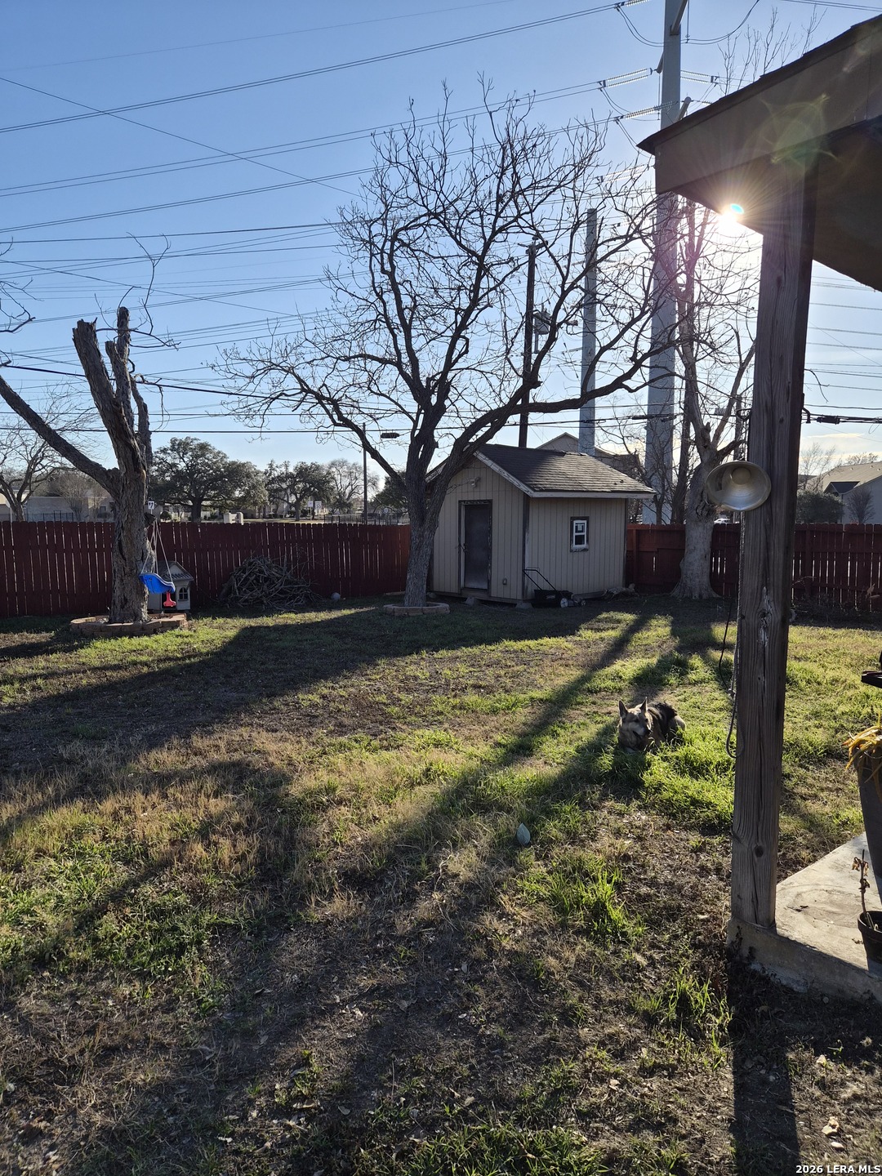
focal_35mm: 23
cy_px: 588
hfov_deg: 58.9
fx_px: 781
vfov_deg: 73.9
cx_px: 441
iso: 80
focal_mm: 5.4
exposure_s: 1/5456
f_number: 1.8
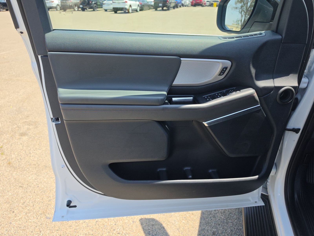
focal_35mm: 23
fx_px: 209
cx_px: 157
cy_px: 118
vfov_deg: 58.9
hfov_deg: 73.9
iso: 63
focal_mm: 6.5
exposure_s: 1/2410
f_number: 1.4
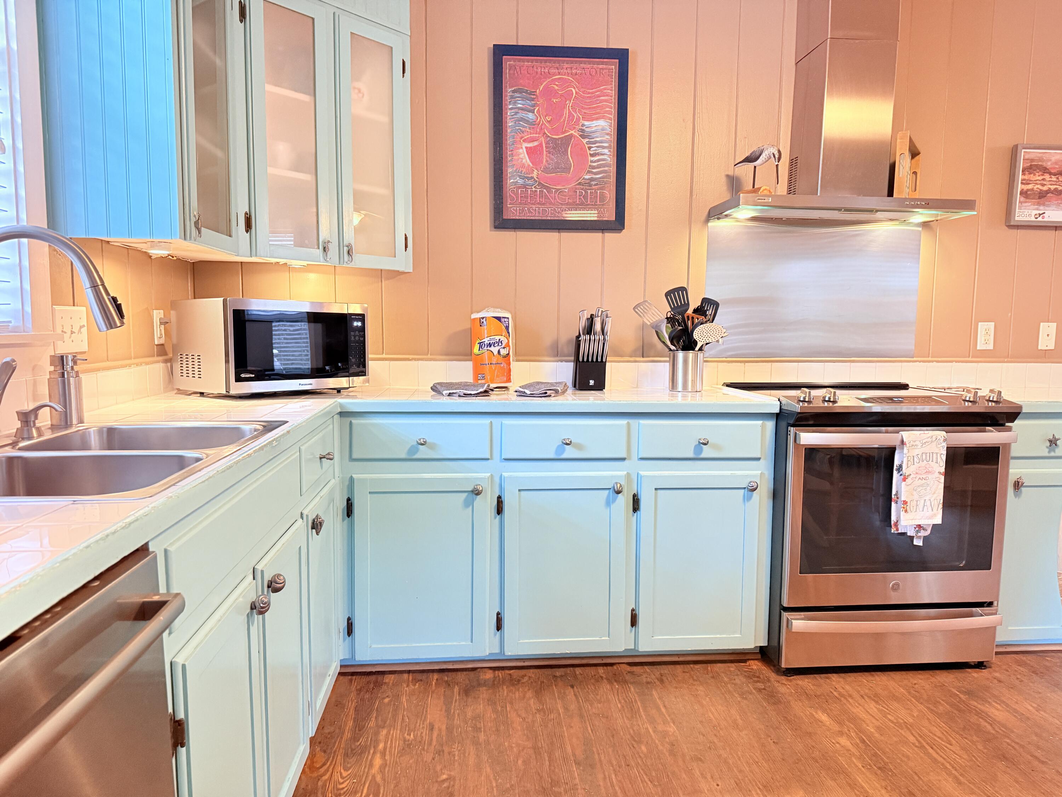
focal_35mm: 24
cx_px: 531
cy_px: 398
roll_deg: -0.8
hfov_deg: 71.6
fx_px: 736
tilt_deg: -6.7
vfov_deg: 56.8
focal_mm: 6.76
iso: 400
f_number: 1.78
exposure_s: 1/60
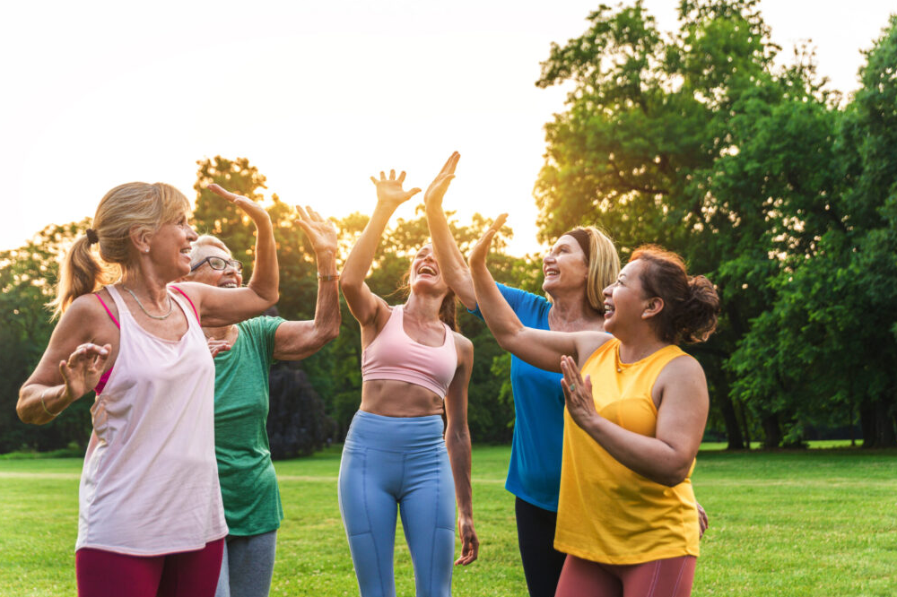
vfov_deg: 32.6
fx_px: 1021
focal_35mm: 41
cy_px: 293
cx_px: 454
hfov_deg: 47.4
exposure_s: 1/320
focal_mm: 40
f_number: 3.2
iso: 200
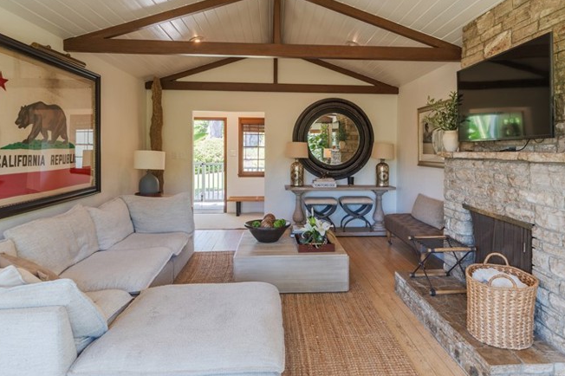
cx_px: 299
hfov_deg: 78.5
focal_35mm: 22
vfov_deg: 56.6
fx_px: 345
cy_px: 145
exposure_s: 1/40
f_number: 7.1
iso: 100
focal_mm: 14
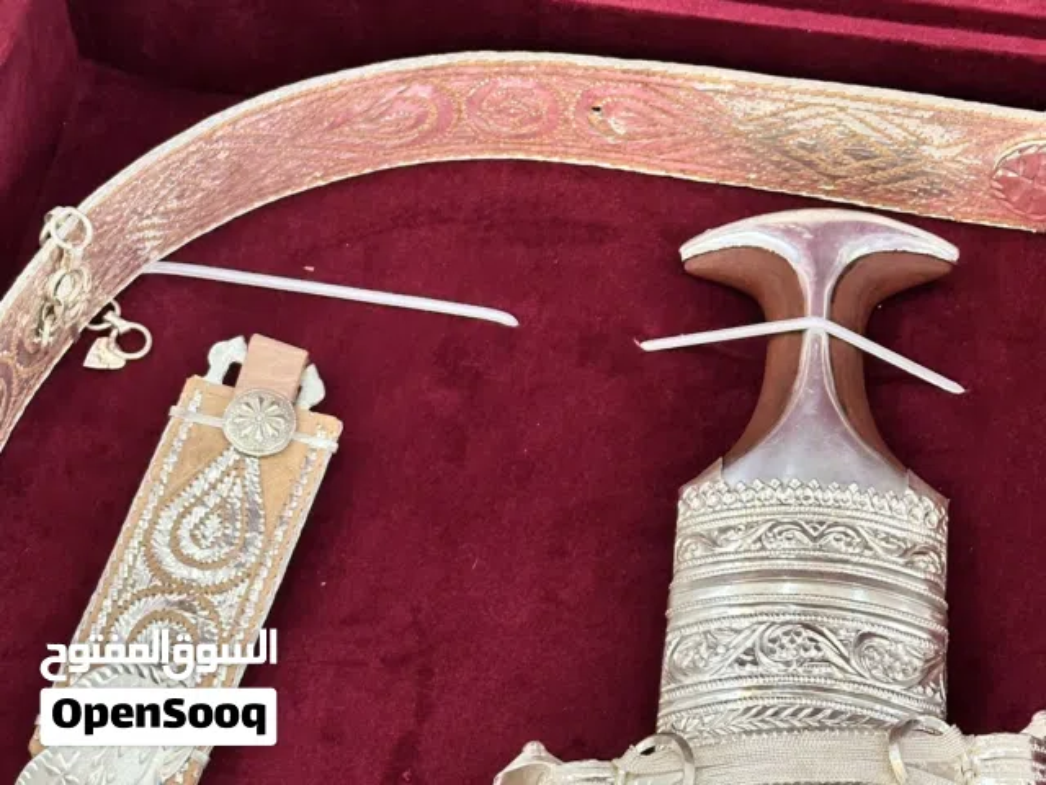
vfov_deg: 30.3
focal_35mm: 48
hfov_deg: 39.7
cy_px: 392
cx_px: 523
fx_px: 1450
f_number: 1.78
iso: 100
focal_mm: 6.86
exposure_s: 1/50
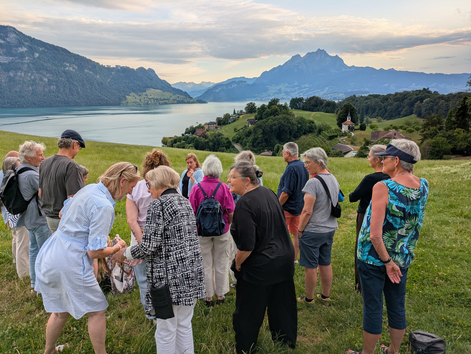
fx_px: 340
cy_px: 177
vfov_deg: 54.9
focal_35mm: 25
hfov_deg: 69.4
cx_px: 236
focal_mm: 5.43
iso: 42
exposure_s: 1/592
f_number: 1.89
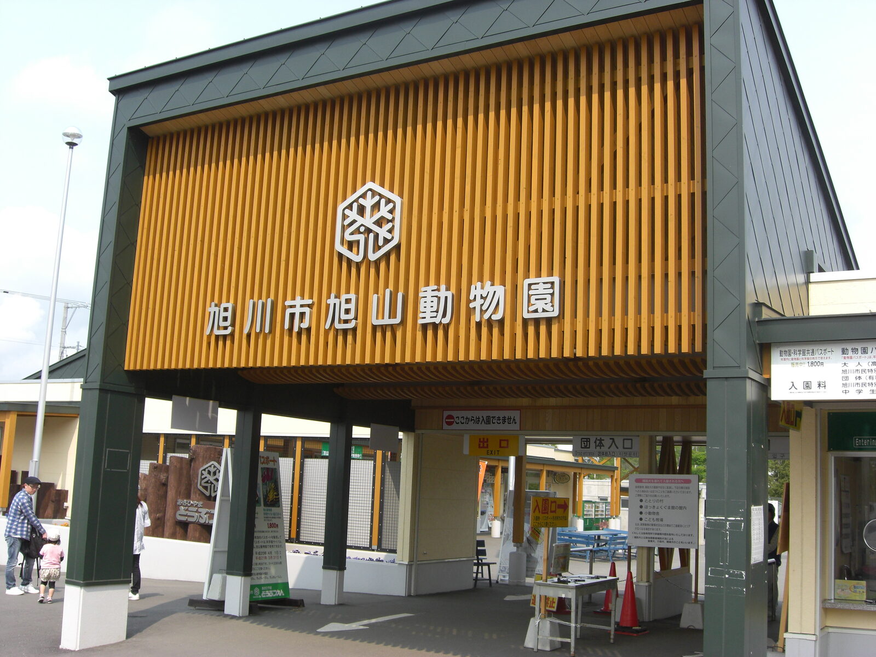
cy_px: 328
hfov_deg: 49.0
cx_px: 438
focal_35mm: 38
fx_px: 962
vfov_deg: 37.7
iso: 80
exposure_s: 1/640
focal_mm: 7.9
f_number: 4
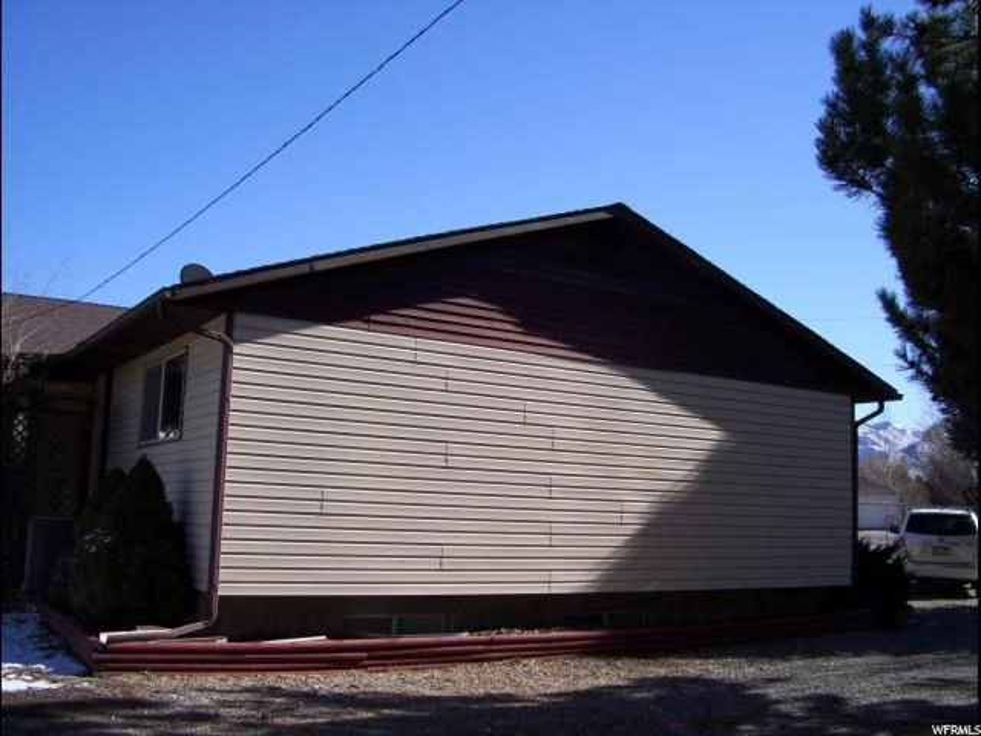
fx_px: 1020
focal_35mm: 36
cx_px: 490
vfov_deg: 39.7
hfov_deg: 51.4
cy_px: 368
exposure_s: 1/400
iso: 80
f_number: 4.8
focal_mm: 6
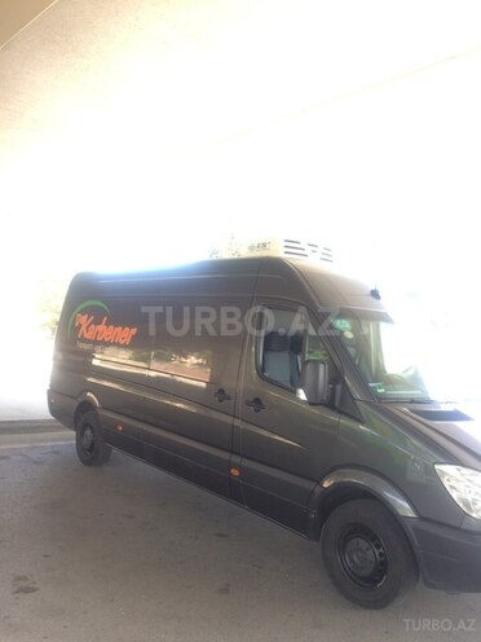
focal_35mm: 29
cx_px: 240
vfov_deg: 61.7
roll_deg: -0.9
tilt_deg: +2.3
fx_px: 537
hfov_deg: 48.2
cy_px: 321
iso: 32
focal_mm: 4.15
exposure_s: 1/50
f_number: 2.2
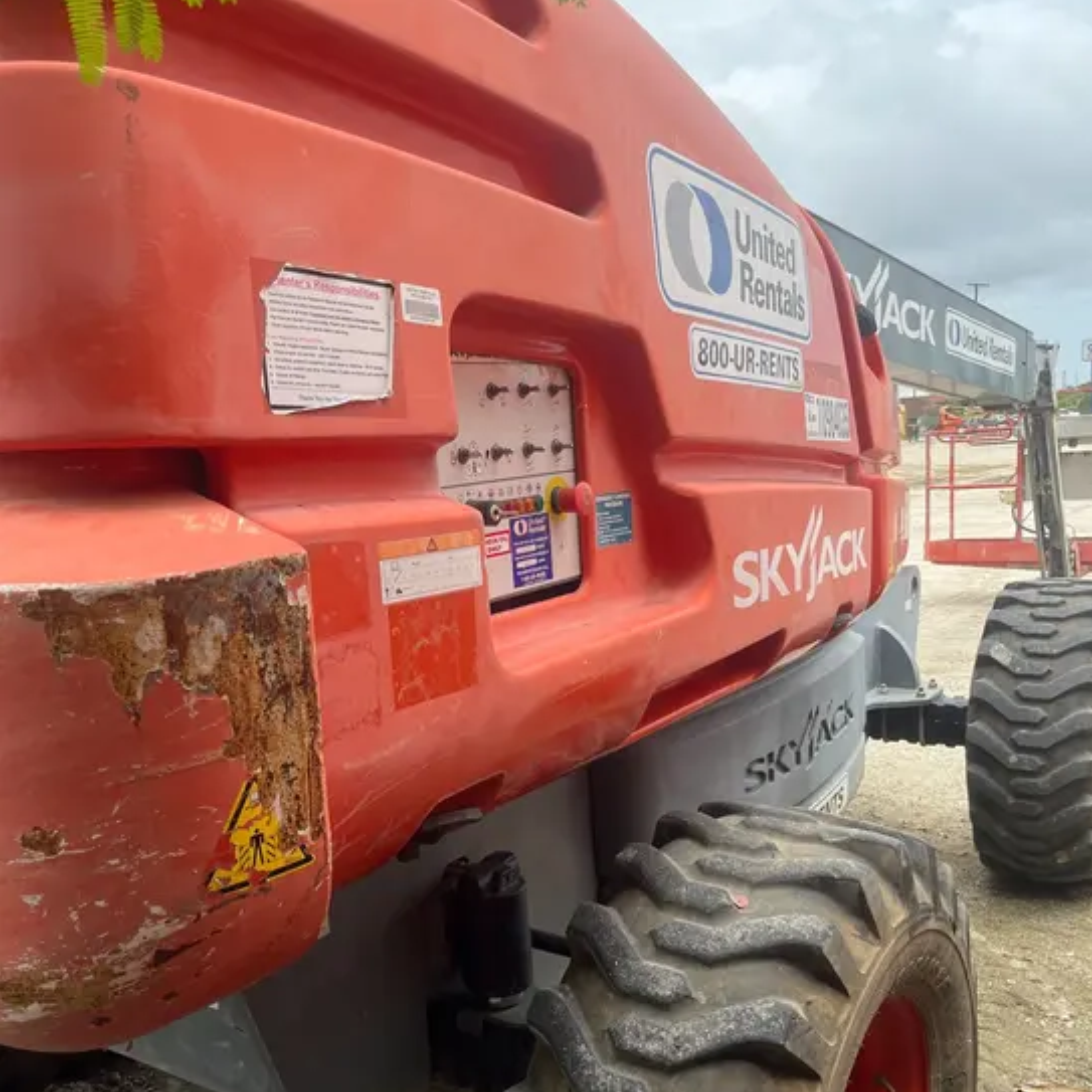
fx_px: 1106
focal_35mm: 31
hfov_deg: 52.5
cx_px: 549
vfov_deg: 52.4
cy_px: 614
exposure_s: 1/1404
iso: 50
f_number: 1.6
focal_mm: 5.1
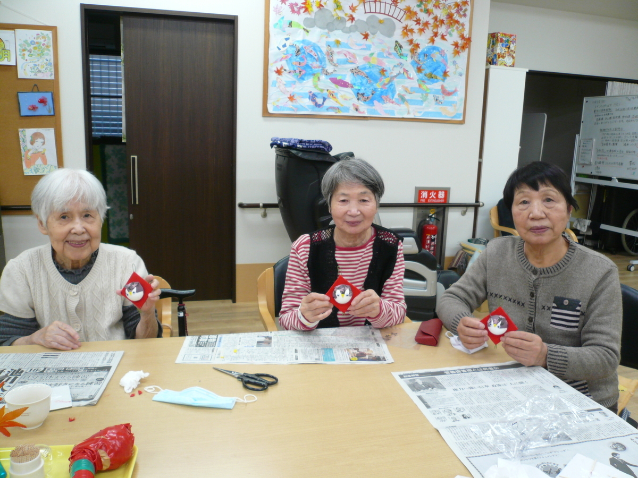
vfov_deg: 49.7
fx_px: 516
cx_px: 319
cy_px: 239
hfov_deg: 63.4
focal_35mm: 28
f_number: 2.8
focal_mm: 4.6
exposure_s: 1/30
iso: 100
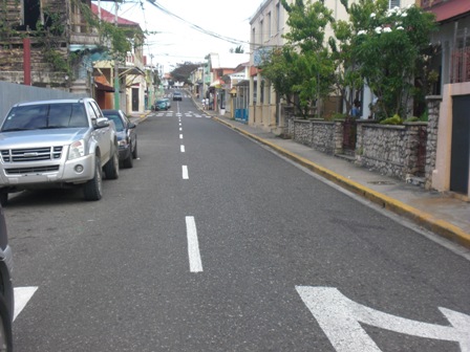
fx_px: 692
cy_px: 176
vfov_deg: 28.6
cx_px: 235
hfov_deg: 37.5
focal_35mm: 51
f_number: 3.6
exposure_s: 1/320
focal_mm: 8.44
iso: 64
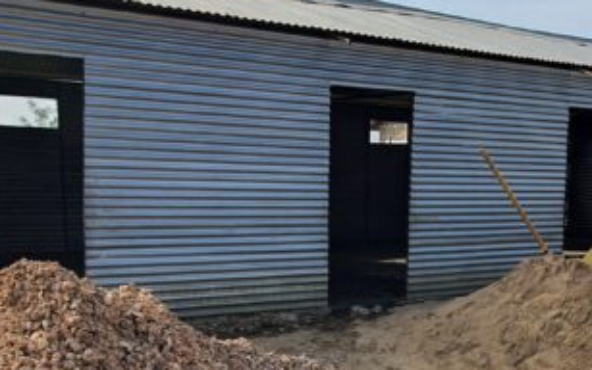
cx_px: 440
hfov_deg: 42.2
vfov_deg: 27.5
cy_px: 293
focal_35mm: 46
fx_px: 742
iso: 50
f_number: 2.2
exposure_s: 1/988
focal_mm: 1.8
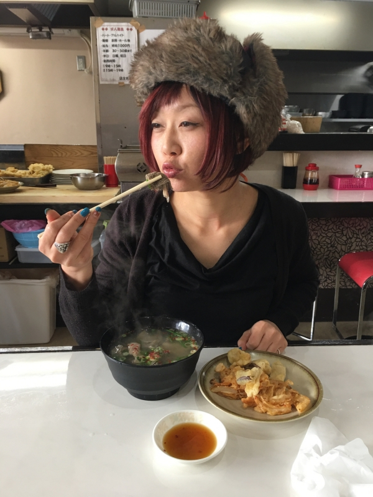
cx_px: 186
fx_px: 417
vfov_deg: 61.7
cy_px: 248
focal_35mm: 29
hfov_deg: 48.2
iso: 32
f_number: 2.2
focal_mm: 4.15
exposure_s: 1/30
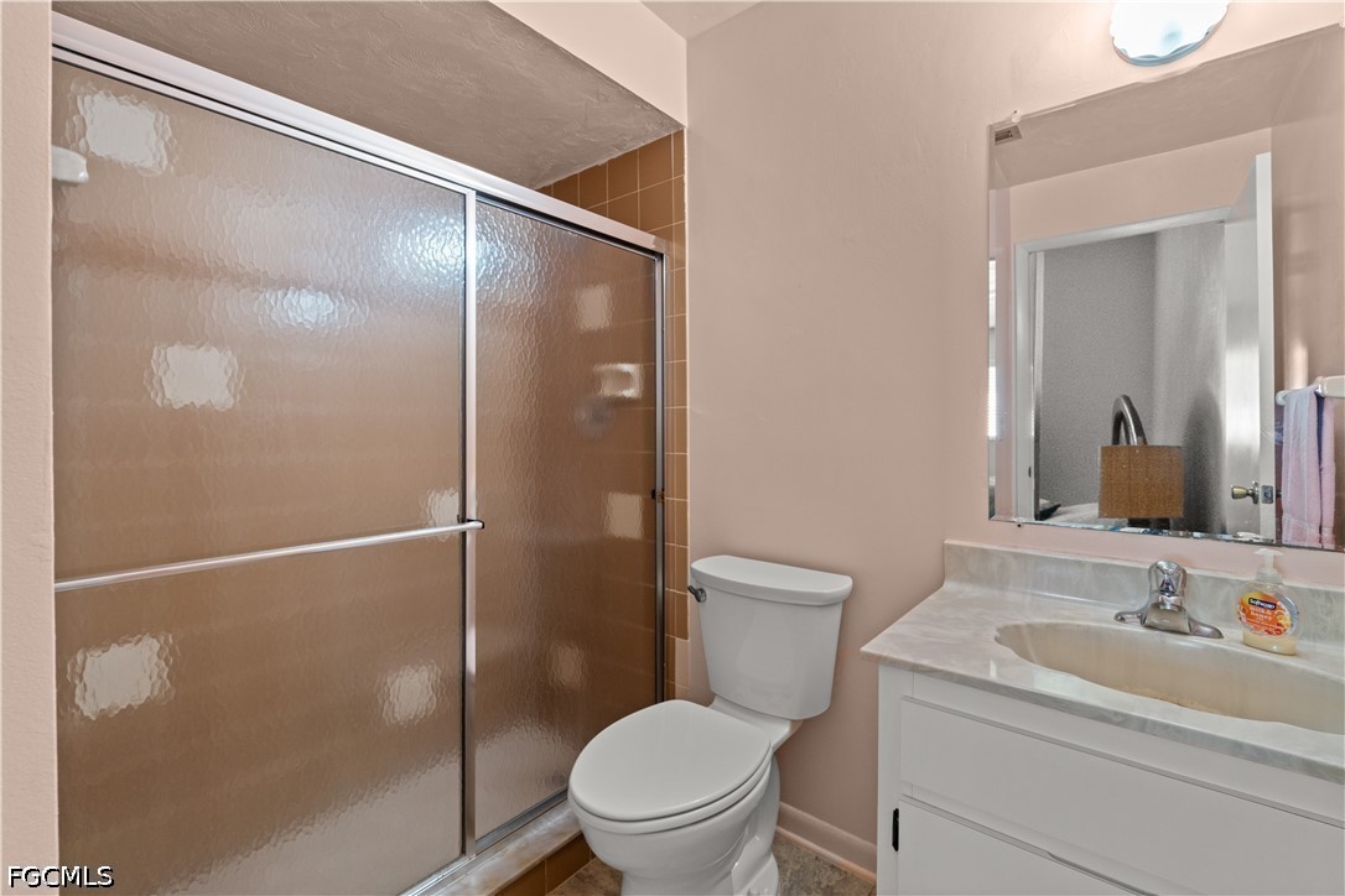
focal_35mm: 15
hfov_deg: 100.4
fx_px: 560
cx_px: 672
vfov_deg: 77.3
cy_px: 448
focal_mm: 10
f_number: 7.1
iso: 320
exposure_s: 1/1.67
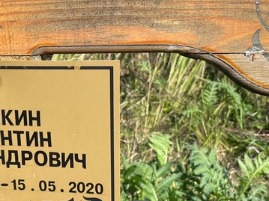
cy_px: 126
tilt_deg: -22.5
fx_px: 451
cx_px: 53
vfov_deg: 25.1
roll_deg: +4.1
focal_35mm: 58
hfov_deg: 32.3
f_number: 1.6
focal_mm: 4.2
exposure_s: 1/1949
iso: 32
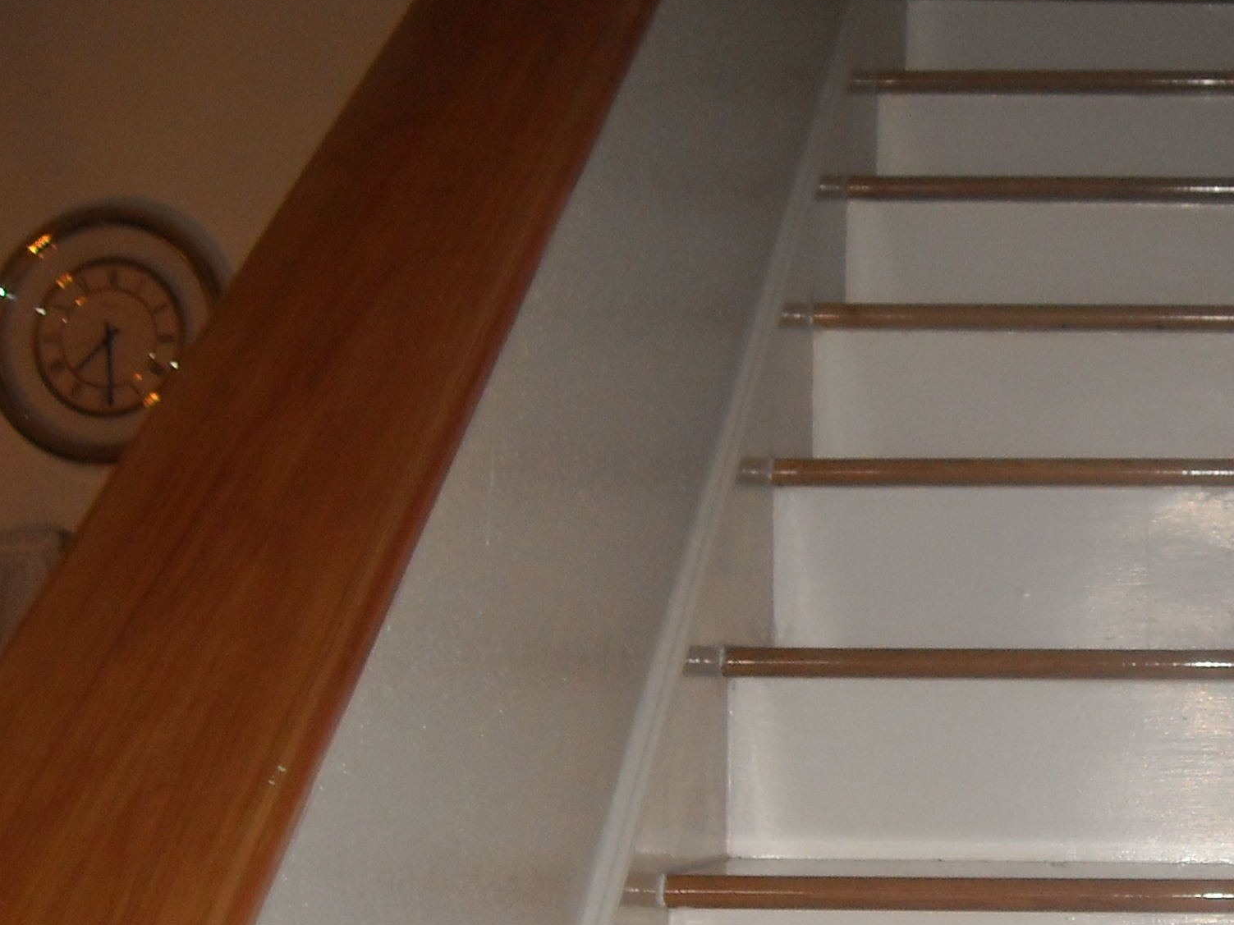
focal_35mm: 76
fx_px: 2709
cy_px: 710
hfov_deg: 24.6
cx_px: 1195
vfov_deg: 19.2
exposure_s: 1/60
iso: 200
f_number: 2.8
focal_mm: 5.7
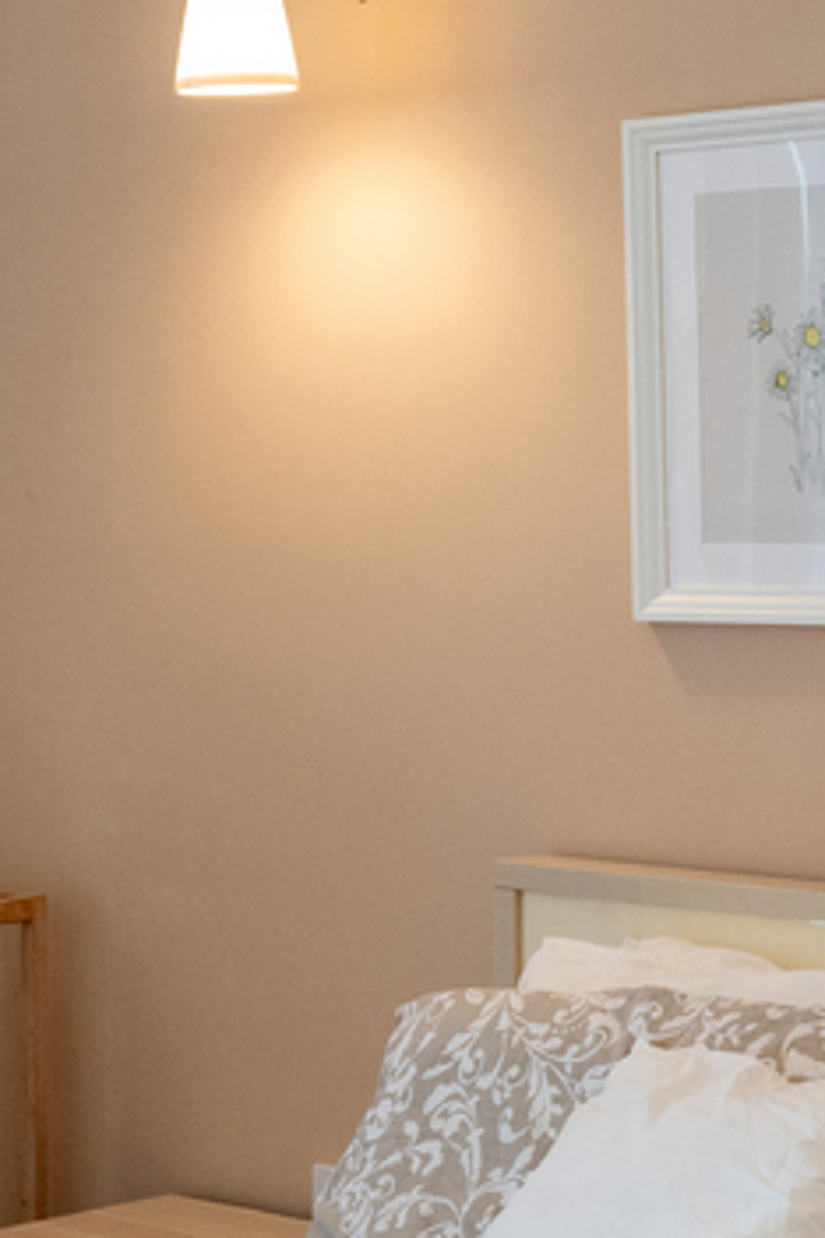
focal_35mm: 105
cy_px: 434
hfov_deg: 13.0
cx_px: 323
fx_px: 3609
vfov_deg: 19.4
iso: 3200
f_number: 9
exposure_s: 1/60
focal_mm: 36
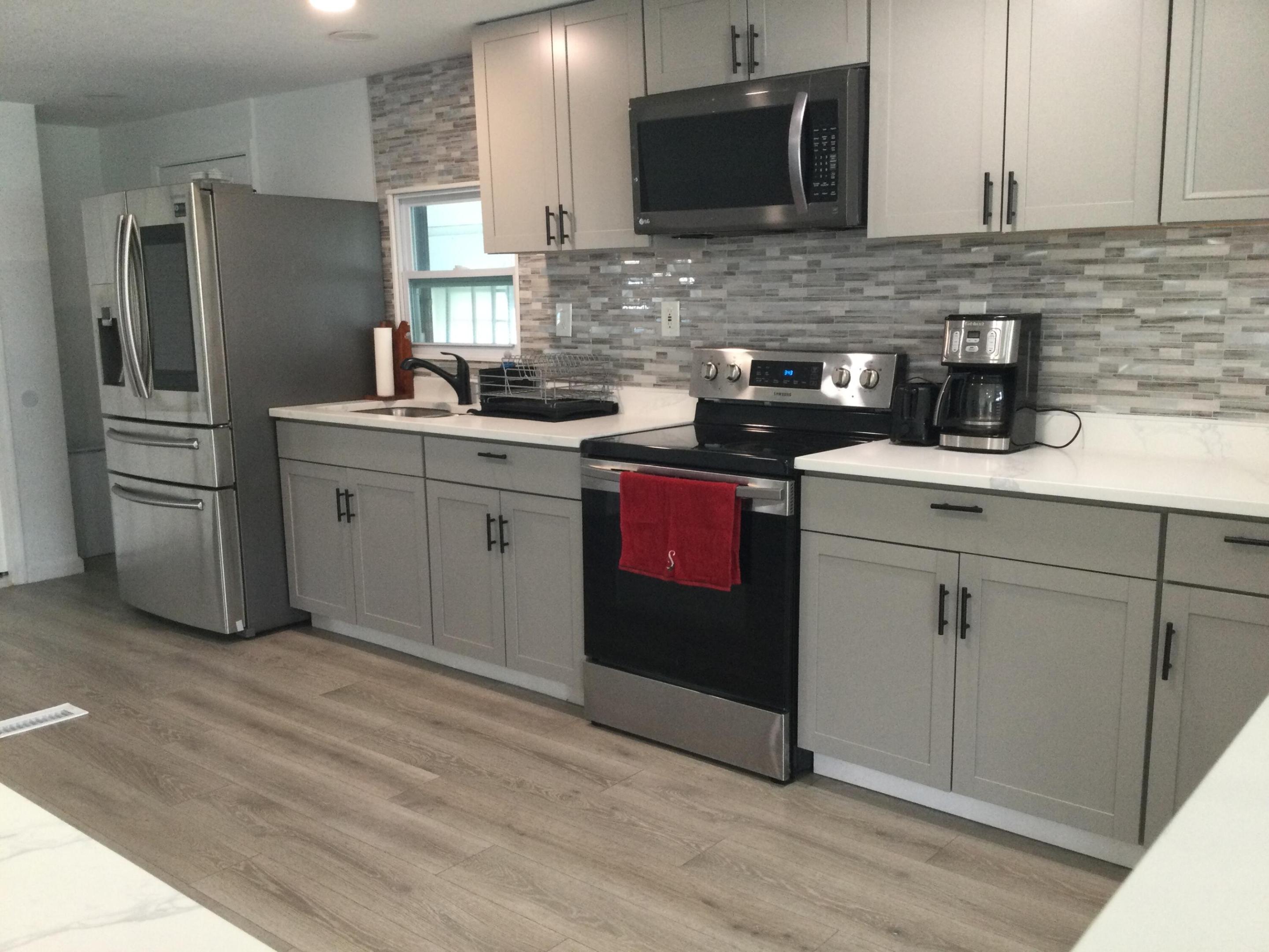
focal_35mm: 31
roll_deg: -1.2
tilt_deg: -8.7
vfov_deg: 45.4
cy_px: 476
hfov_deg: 58.4
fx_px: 1136
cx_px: 634
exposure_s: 1/30
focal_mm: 3.3
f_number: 2.4
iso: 100
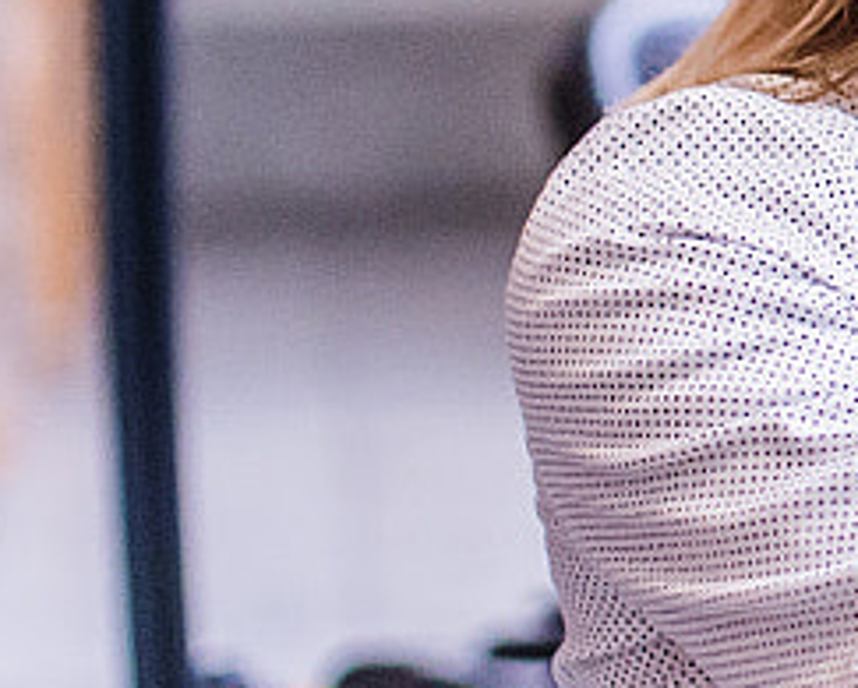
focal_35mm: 216
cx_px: 1900
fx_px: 5492
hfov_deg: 8.3
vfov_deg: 7.1
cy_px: -5
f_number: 1.8
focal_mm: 35
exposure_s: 1/500
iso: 2500
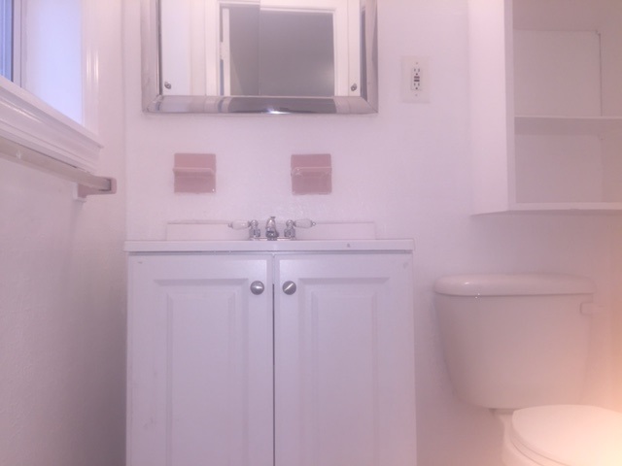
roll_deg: -1.5
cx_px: 311
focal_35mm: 29
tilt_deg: -0.6
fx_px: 521
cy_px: 233
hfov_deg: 61.7
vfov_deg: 48.2
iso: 32
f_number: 2.2
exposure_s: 1/36
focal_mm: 4.15
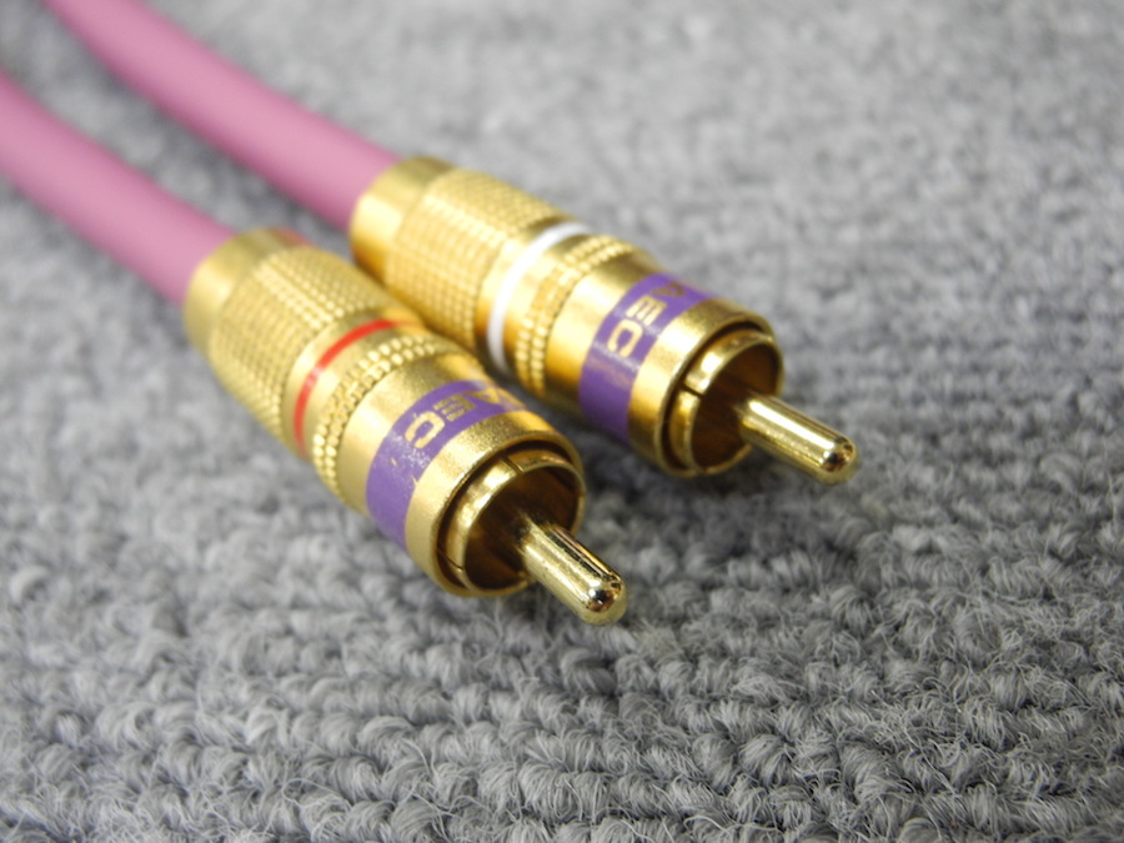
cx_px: 562
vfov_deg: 35.1
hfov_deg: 45.8
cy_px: 422
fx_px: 1331
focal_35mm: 41
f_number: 3.2
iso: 342
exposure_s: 1/30
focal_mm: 8.8
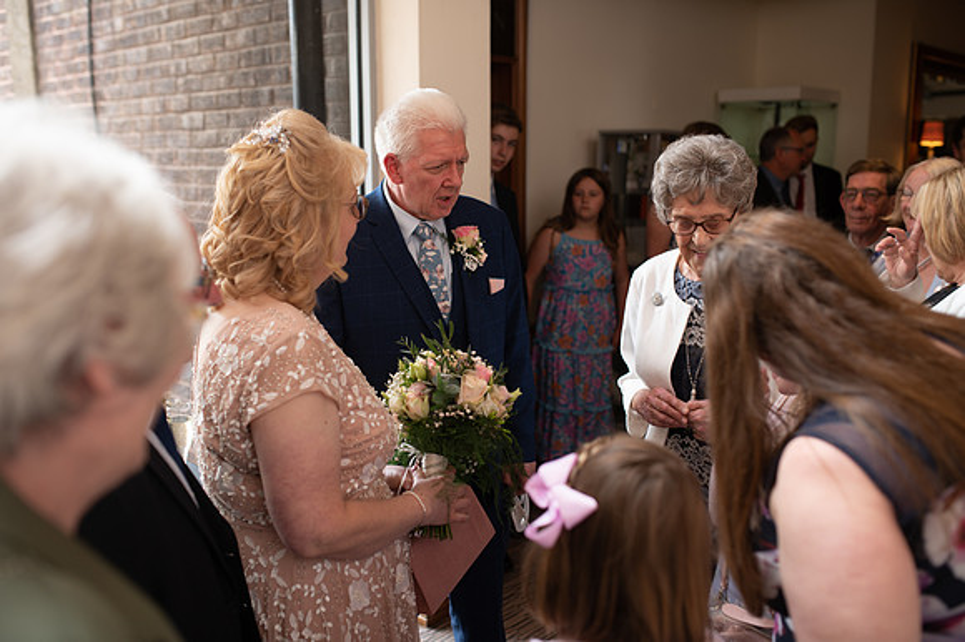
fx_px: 938
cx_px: 482
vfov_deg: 37.8
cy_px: 321
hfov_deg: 54.5
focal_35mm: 35
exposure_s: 1/100
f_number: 2.5
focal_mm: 35
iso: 160
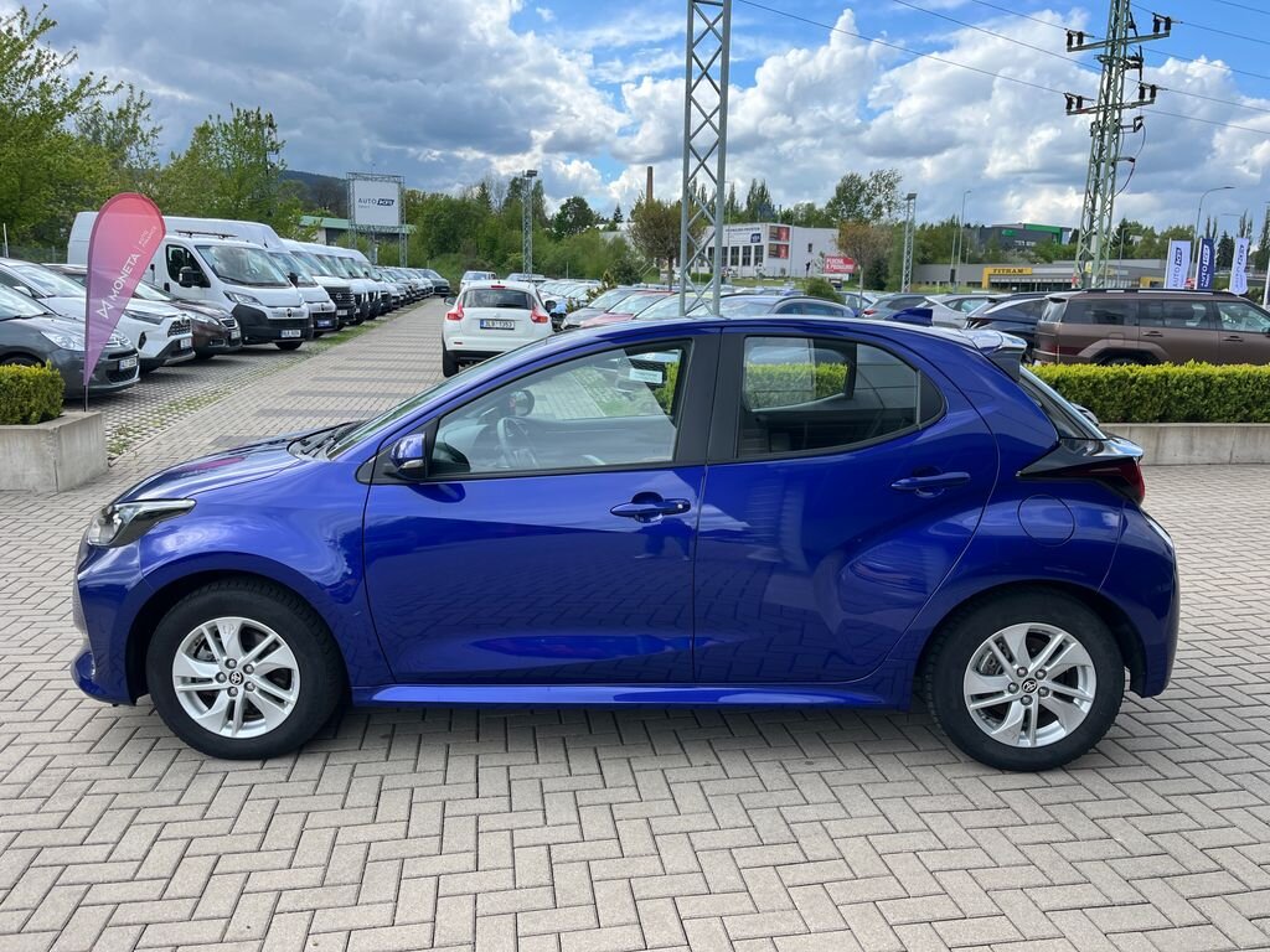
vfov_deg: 53.1
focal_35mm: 26
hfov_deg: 67.3
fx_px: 954
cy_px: 476
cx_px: 635
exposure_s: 1/1252
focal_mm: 5.1
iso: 50
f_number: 1.6
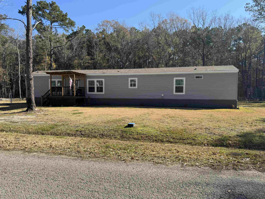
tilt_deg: -2.0
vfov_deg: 56.8
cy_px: 100
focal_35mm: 24
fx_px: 184
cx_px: 132
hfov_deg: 71.6
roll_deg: -0.1
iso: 80
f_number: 1.78
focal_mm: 6.76
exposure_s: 1/2604
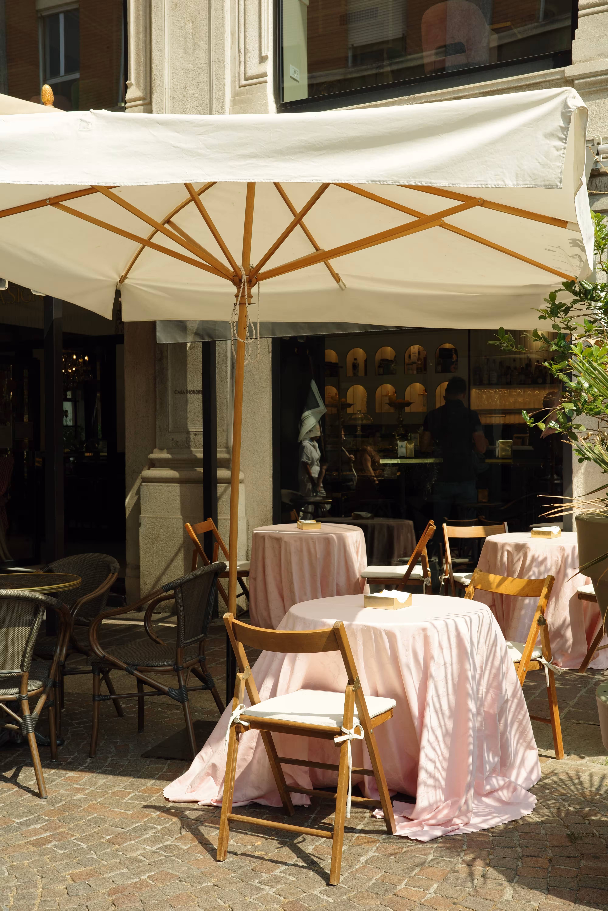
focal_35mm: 40
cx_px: 304
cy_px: 456
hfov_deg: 33.4
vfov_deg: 48.5
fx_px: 1013
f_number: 5.6
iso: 200
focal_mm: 26
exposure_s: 1/500
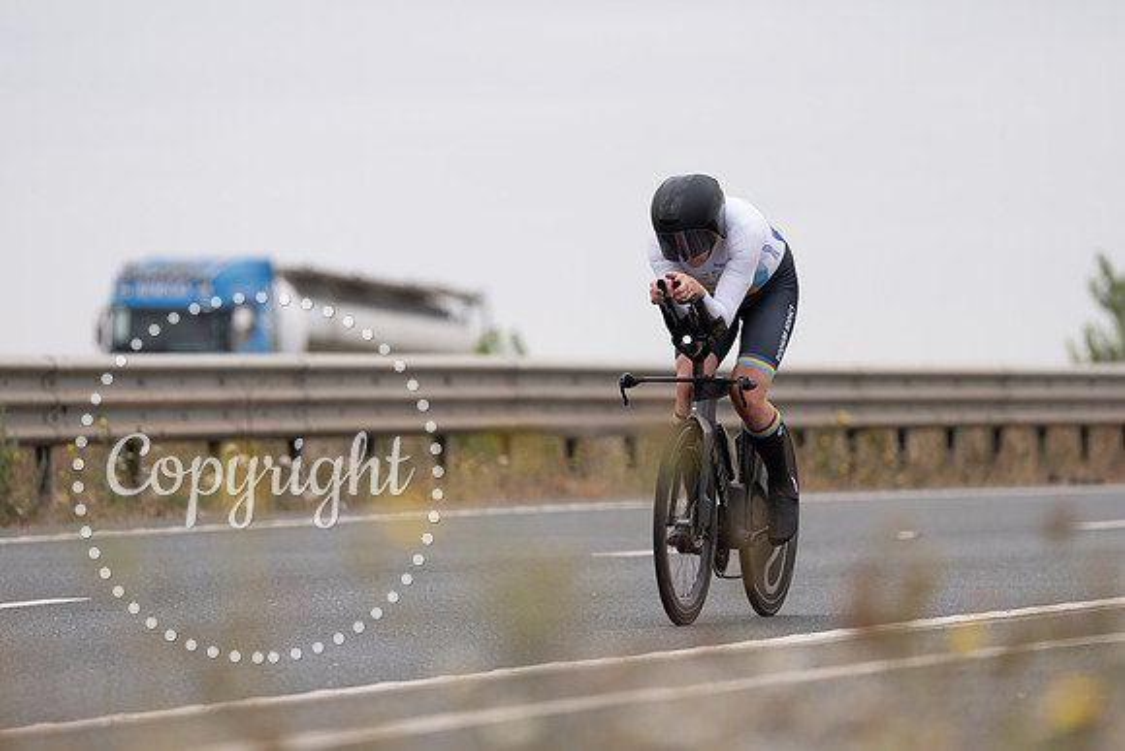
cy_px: 349
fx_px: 9274
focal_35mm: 297
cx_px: 643
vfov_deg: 4.6
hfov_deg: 6.9
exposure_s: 1/800
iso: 100
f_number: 2.8
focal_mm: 200
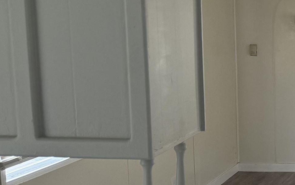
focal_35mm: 81
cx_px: 458
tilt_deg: -7.5
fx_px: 651
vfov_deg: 16.1
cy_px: 101
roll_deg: -2.6
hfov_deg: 21.1
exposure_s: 1/178
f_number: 1.78
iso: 160
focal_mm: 6.76
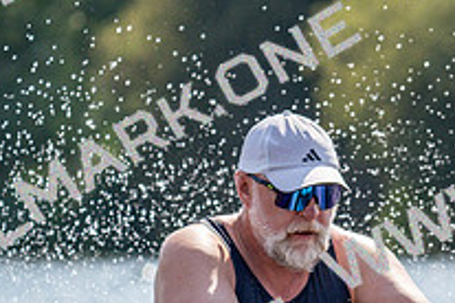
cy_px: 295
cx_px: 591
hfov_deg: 2.8
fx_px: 9264
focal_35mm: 733
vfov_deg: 1.9
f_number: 5.6
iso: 250
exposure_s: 1/1600
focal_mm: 261
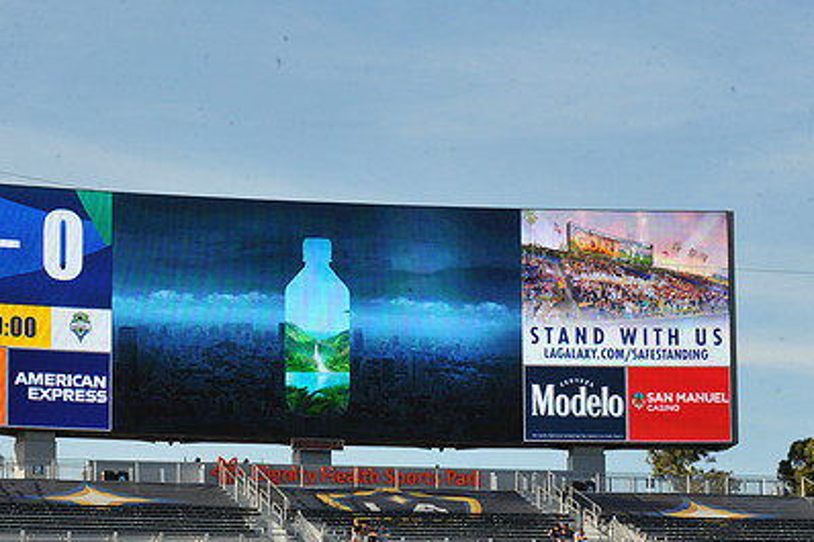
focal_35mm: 153
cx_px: 329
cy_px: 323
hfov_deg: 13.4
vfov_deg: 9.0
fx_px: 3458
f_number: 16
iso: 1600
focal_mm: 105
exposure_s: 1/1000
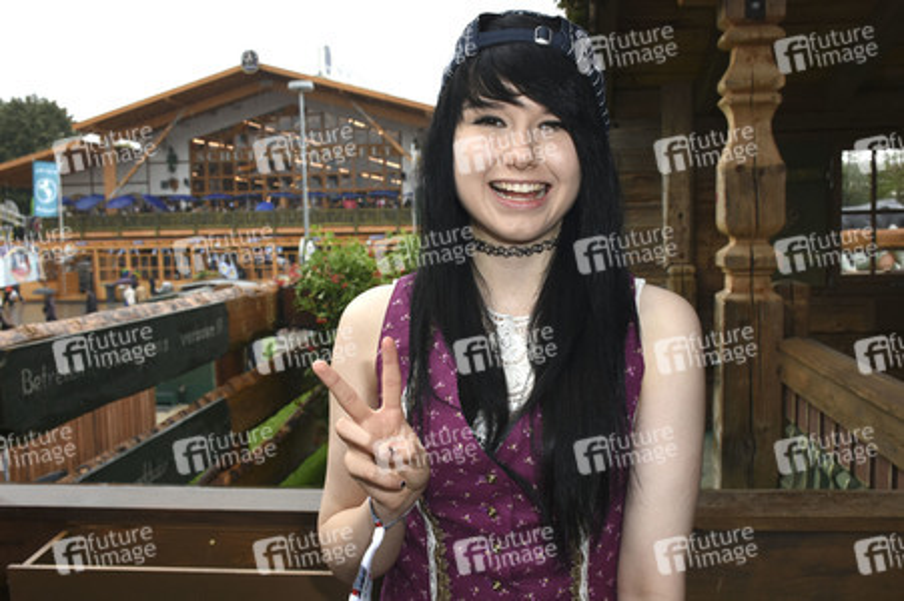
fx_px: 828
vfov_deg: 39.9
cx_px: 452
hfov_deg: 57.3
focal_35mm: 33
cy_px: 300
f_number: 5.6
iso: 360
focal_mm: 22
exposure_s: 1/250
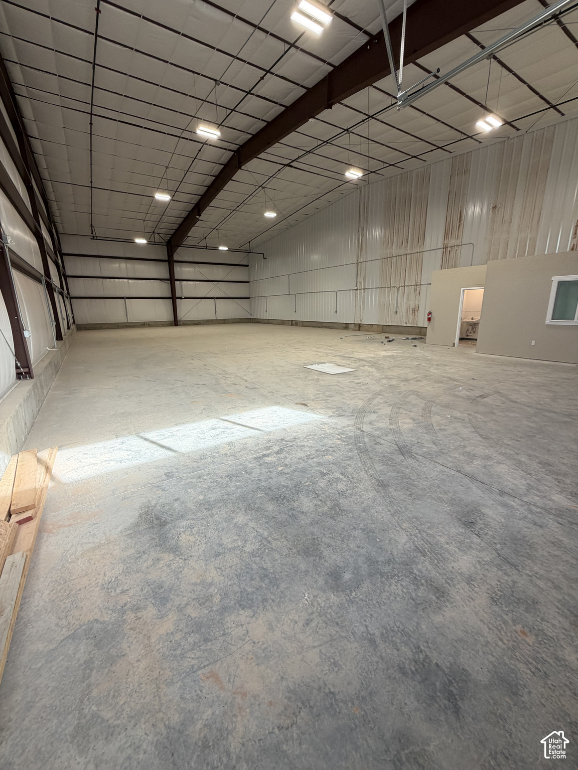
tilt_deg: -14.3
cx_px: 289
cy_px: 385
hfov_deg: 85.7
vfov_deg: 102.1
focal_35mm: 14
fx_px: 312
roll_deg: +1.2
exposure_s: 1/121
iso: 100
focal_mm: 2.22
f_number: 2.2
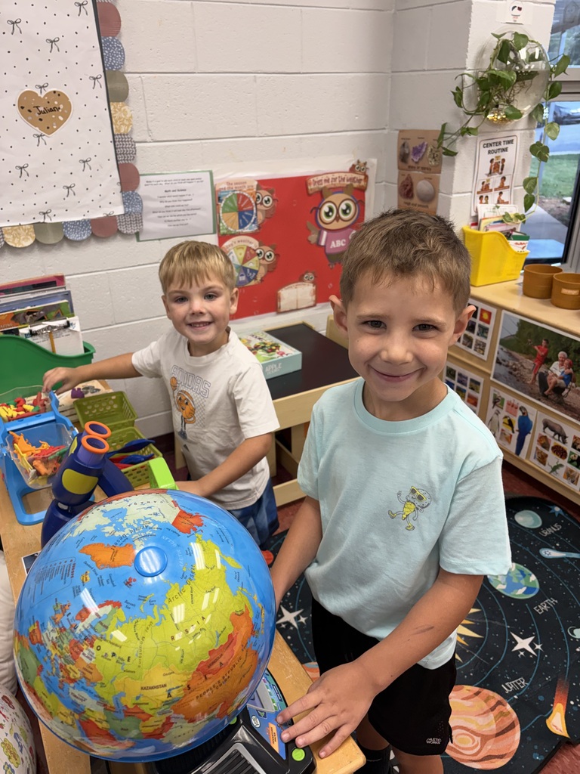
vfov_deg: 67.3
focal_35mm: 26
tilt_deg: -28.3
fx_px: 581
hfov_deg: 53.1
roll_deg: +1.8
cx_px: 290
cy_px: 387
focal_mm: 5.96
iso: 125
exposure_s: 1/120
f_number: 1.6
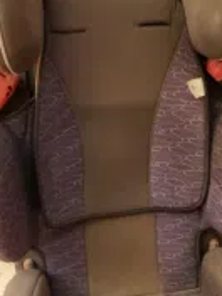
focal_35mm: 59
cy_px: 165
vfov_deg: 32.7
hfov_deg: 24.8
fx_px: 505
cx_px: 123
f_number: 2.4
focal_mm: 4.3
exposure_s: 1/60
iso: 200
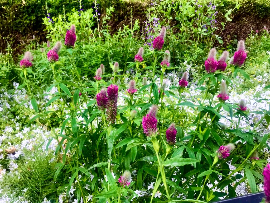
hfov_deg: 63.4
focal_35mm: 28
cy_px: 102
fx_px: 218
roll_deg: +0.5
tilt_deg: -19.3
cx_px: 135
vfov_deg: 49.7
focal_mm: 3.99
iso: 25
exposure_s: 1/100
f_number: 1.8
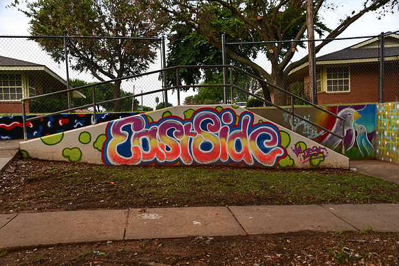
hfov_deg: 53.1
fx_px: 399
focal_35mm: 36
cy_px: 133
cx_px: 200
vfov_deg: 36.9
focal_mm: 24
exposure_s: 1/250
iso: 360
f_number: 5.6
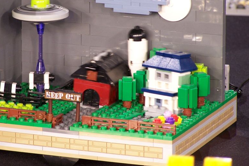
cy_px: 49
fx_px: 2082
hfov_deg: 6.8
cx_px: 91
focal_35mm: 301
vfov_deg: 4.6
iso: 80
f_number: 3.2
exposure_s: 1/2
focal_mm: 36.2
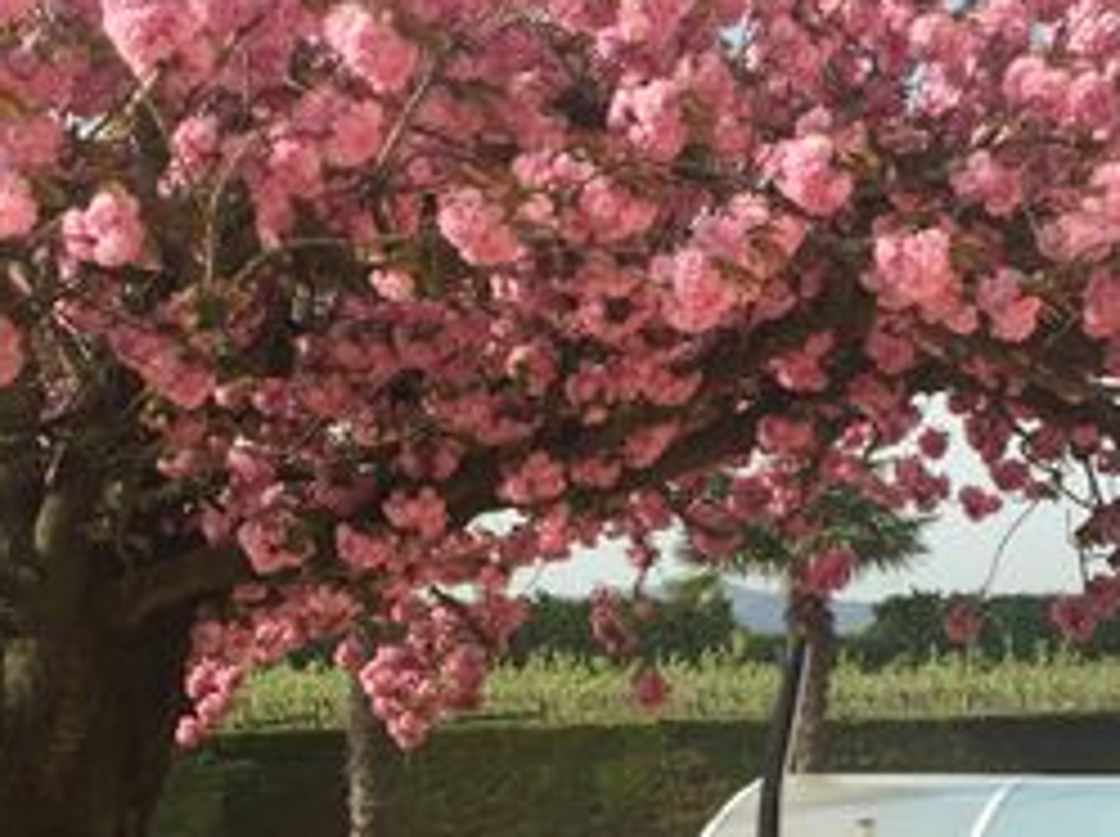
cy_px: 482
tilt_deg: +5.5
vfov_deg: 20.9
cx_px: 643
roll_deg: +0.0
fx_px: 2262
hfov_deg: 27.8
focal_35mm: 70
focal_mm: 4.15
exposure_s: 1/1199
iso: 32
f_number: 2.2
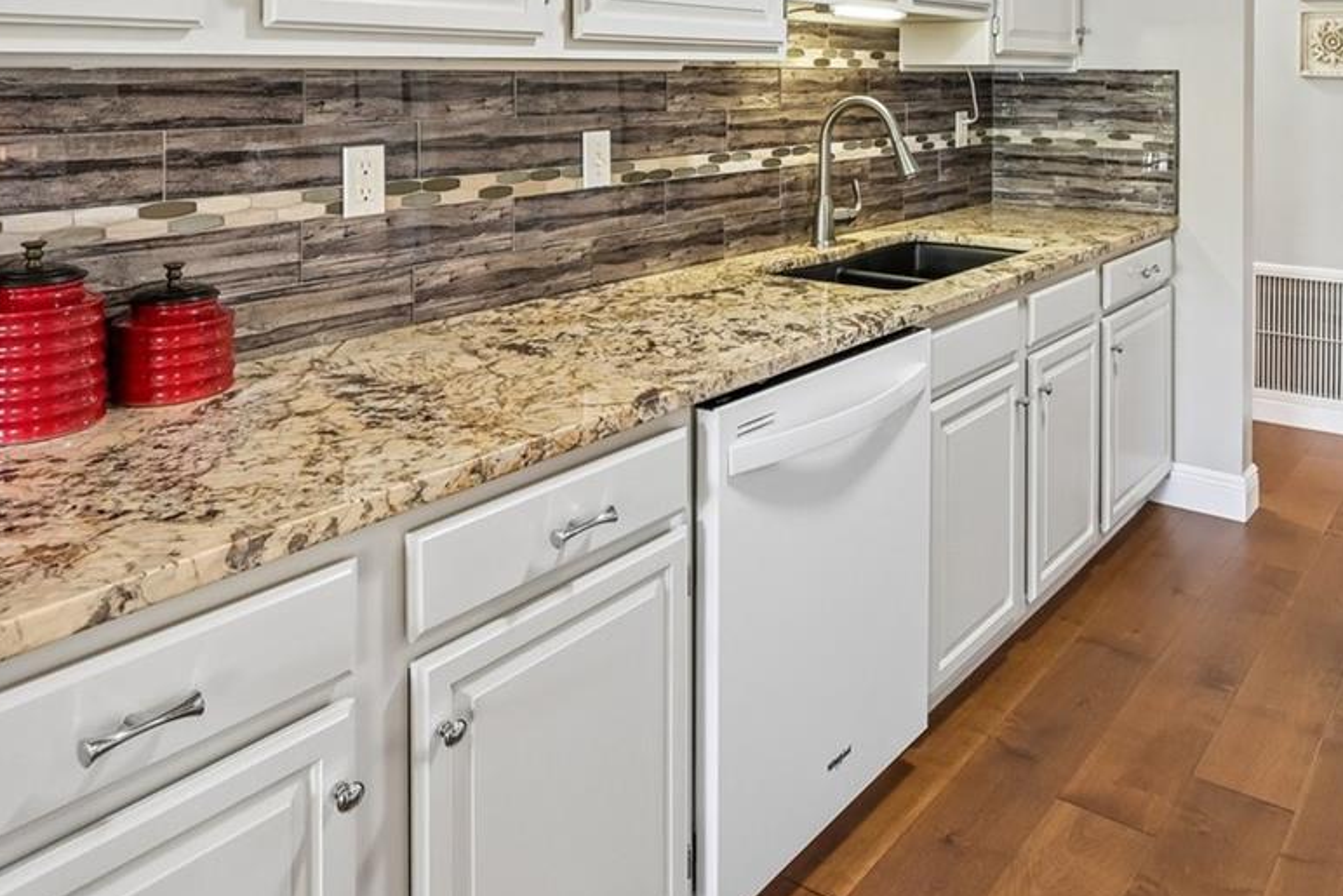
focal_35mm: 29
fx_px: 1082
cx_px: 891
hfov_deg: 62.1
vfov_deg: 41.2
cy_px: 78
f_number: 8
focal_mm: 14
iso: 400
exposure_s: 1/6
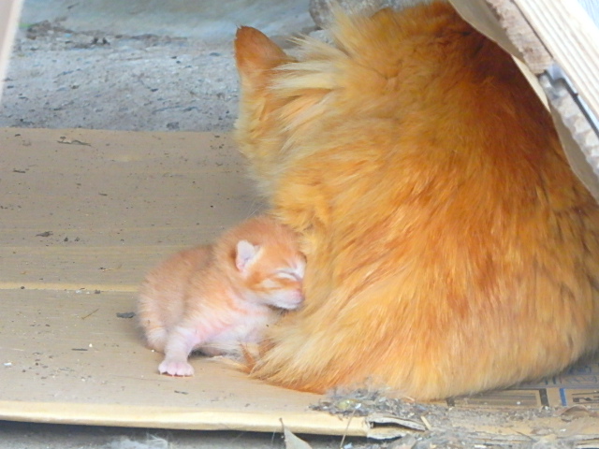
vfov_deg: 4.1
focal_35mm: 365
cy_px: 224
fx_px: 6316
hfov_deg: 5.4
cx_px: 300
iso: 800
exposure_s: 1/80
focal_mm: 65.2
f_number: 6.8
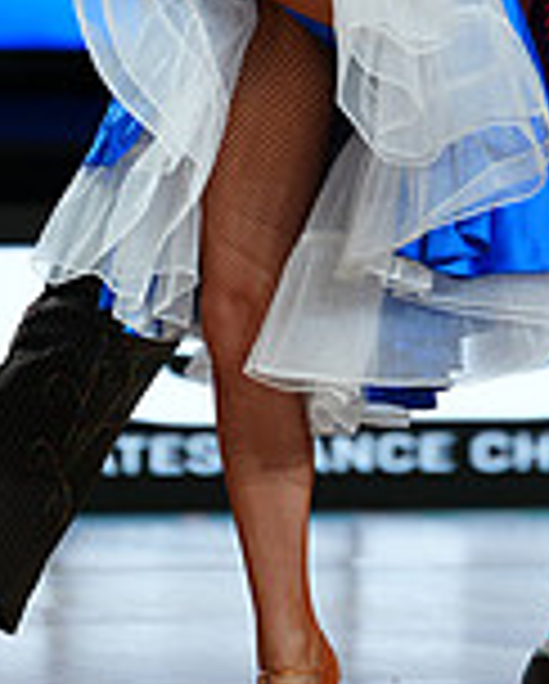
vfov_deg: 2.7
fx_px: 14493
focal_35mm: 715
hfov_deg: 2.2
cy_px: -261
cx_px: 430
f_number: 2.8
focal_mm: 200
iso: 250
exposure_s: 1/400
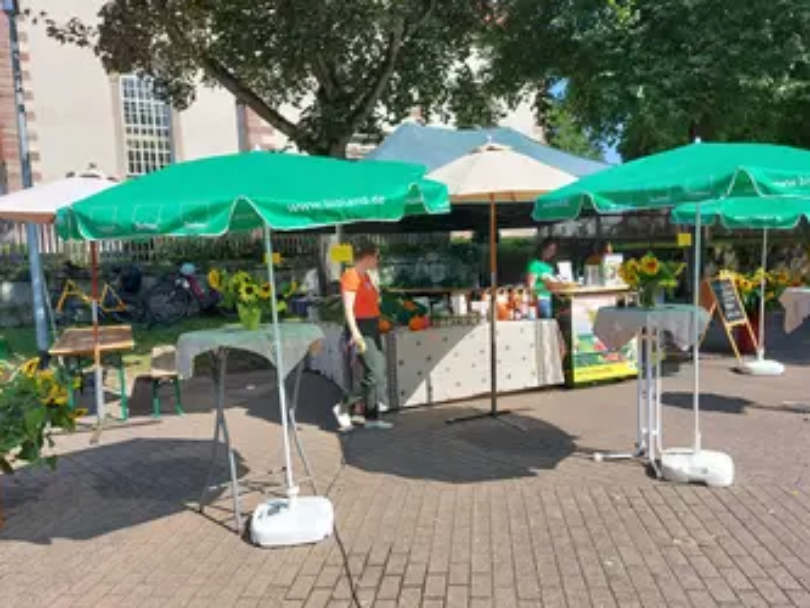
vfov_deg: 51.4
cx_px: 433
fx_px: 632
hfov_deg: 65.2
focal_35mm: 27
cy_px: 319
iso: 25
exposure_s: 1/898
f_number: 1.8
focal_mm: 5.23
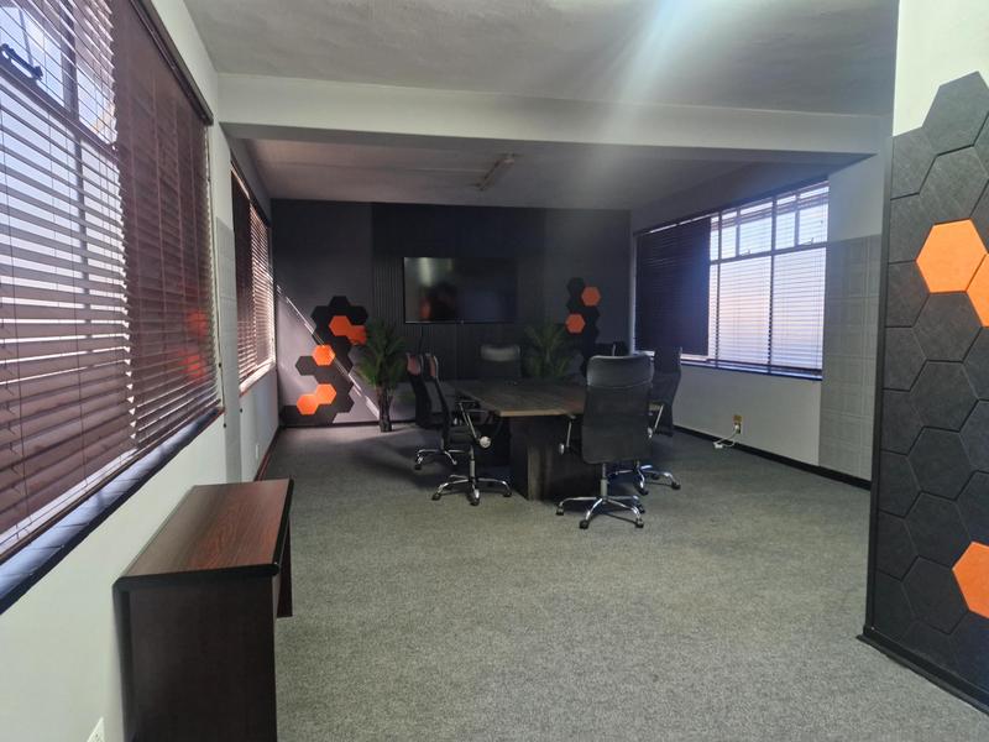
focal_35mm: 23
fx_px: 657
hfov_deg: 73.9
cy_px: 371
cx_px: 494
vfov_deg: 58.9
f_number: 1.8
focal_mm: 5.54
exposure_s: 1/50
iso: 640
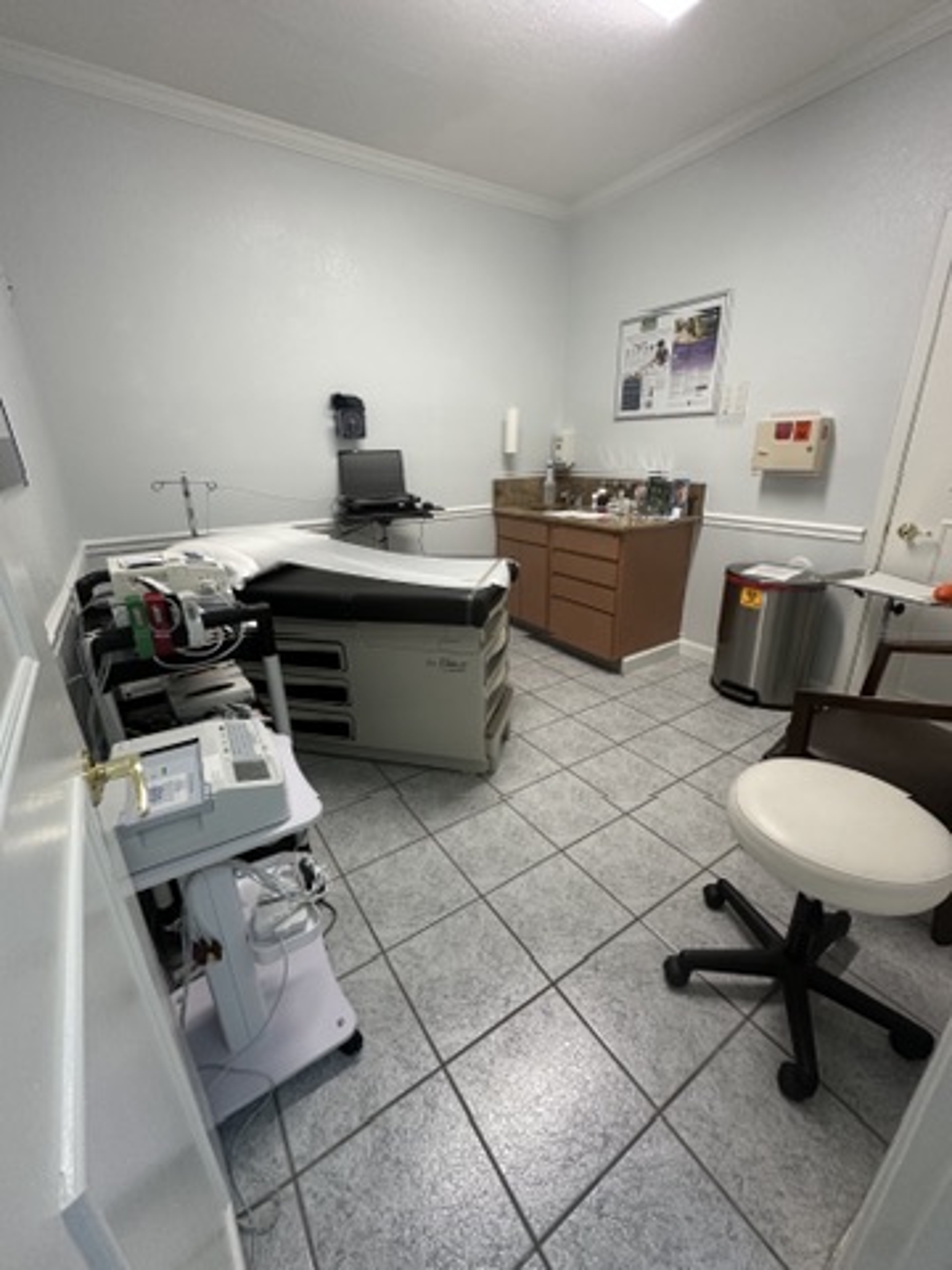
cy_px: 635
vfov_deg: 102.1
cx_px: 476
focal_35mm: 14
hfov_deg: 85.7
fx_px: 513
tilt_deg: -20.1
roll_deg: -0.2
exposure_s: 1/120
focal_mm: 2.22
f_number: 2.2
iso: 250
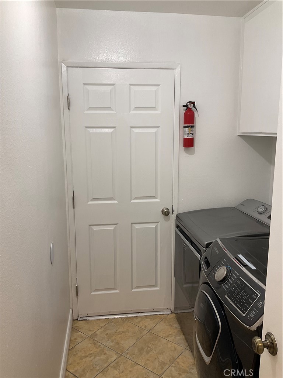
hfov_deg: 48.2
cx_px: 142
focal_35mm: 29
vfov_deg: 61.7
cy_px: 189
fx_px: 316
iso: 50
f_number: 1.8
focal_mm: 3
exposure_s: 1/60
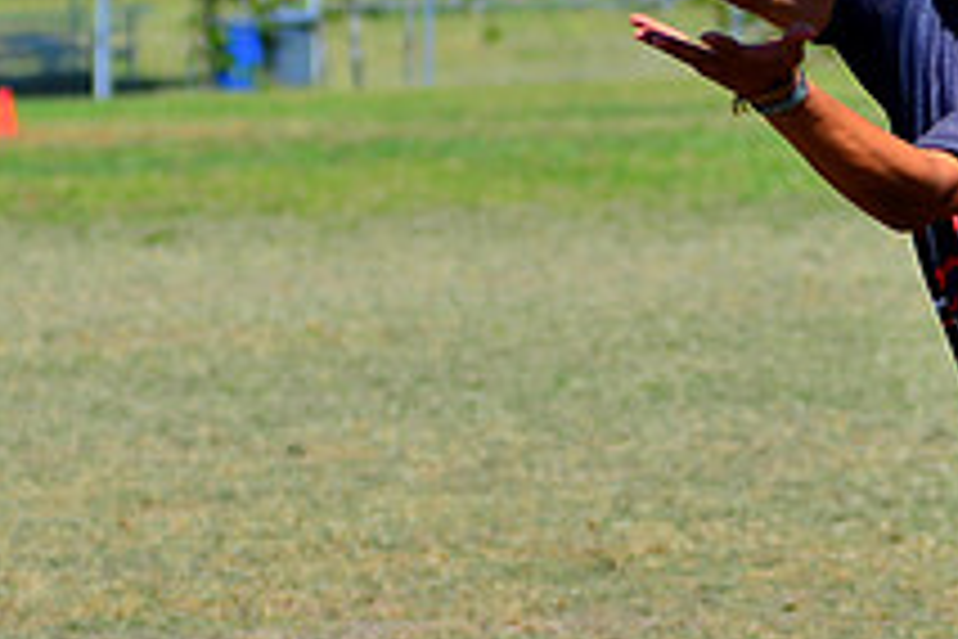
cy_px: 272
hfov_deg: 6.3
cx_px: 1214
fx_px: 8675
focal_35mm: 326
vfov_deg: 4.2
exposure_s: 1/3200
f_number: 3.5
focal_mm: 80
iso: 200
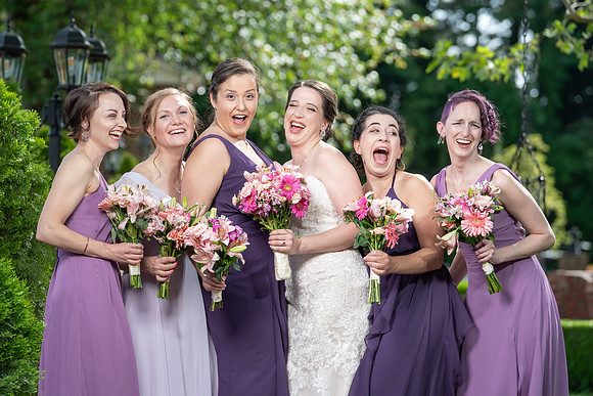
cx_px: 300
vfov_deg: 8.1
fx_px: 2778
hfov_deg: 12.2
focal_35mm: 169
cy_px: 214
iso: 50
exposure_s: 1/200
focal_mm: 140
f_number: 4
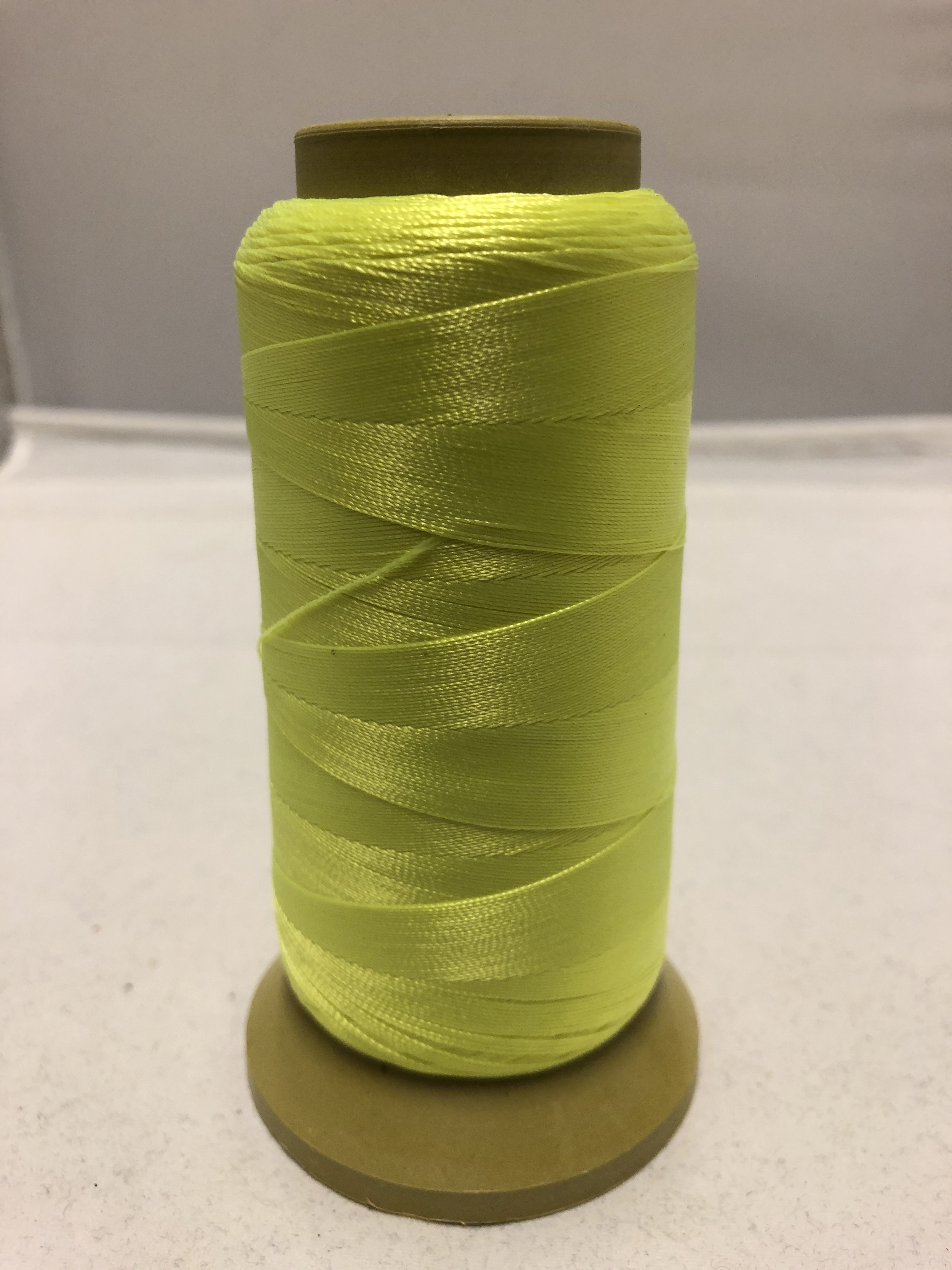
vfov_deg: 63.4
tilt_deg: -20.9
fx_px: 1027
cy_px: 635
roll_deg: +1.4
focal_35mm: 28
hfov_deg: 49.7
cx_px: 476
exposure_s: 1/17
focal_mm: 3.99
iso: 40
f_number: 1.8
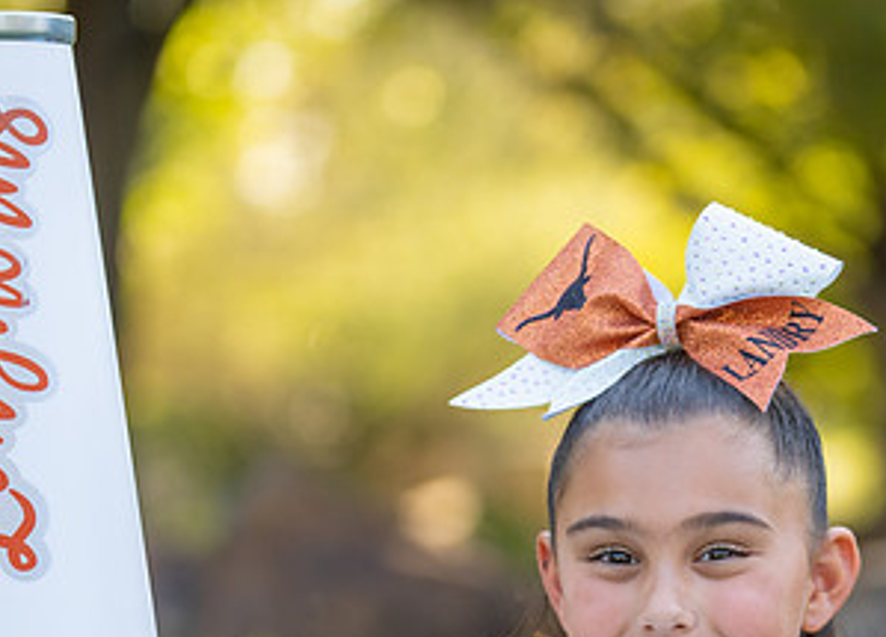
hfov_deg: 9.2
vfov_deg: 6.6
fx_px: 5498
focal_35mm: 218
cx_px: 651
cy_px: 571
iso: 200
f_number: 2.8
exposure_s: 1/320
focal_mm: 98
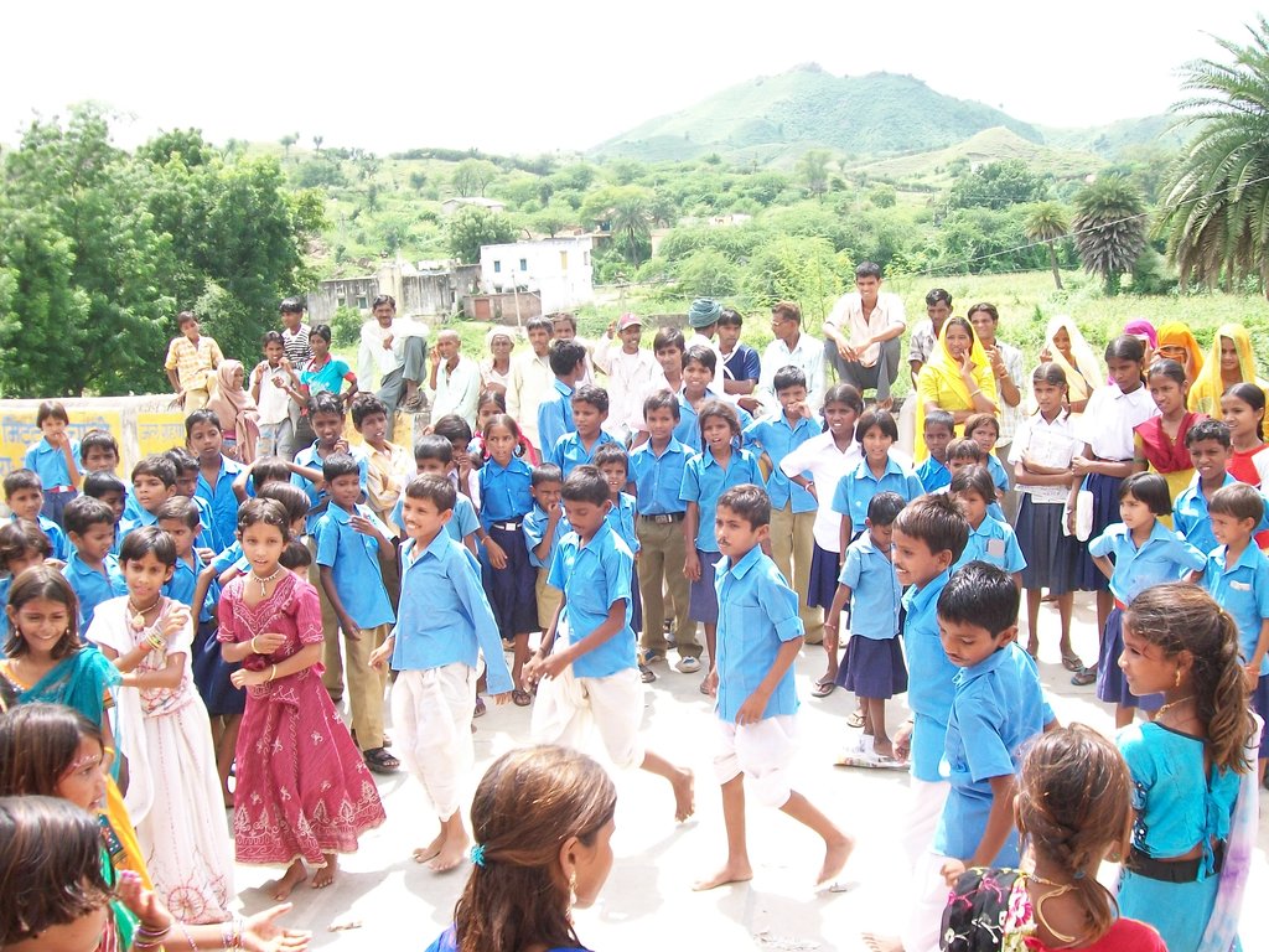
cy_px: 476
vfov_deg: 39.7
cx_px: 634
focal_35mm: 36
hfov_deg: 51.4
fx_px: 1320
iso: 80
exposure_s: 1/320
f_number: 2.7
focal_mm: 6
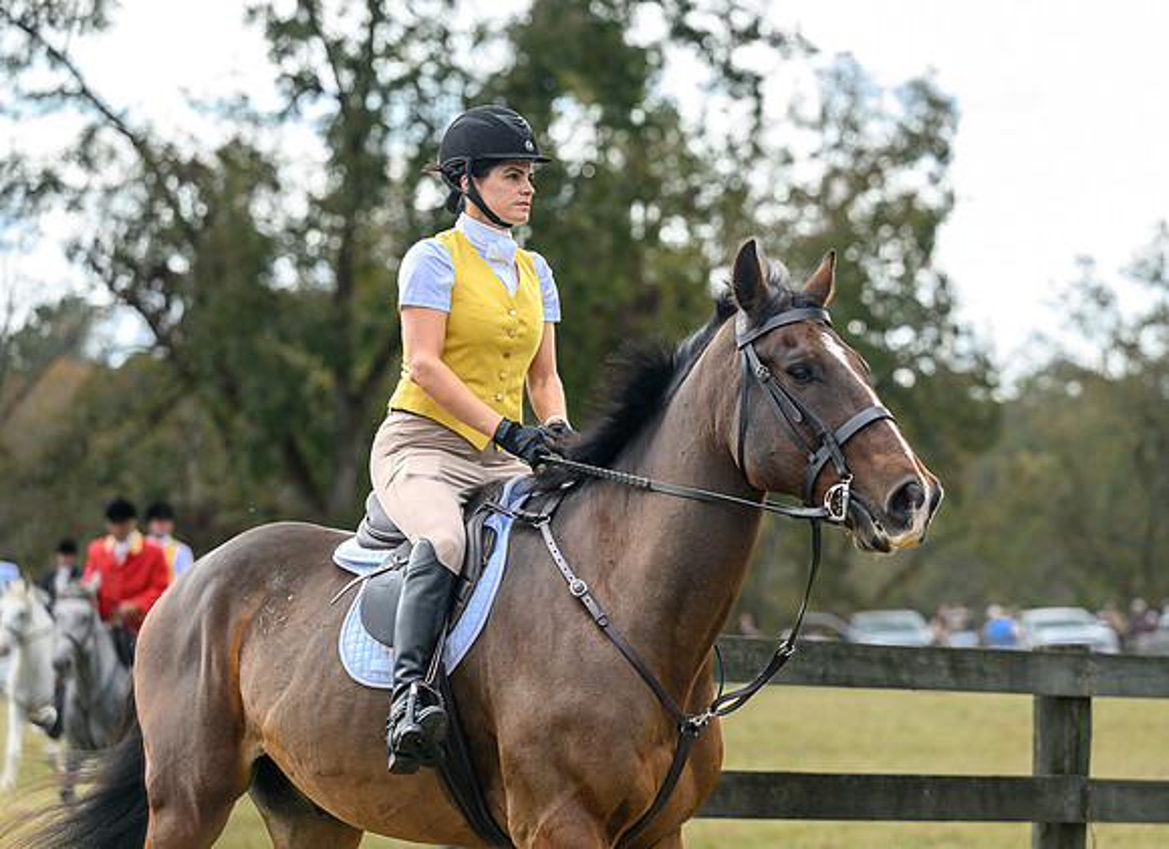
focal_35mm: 131
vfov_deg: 11.1
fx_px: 4369
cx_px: 614
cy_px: 413
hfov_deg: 15.2
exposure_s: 1/1000
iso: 640
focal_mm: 115
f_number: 3.5
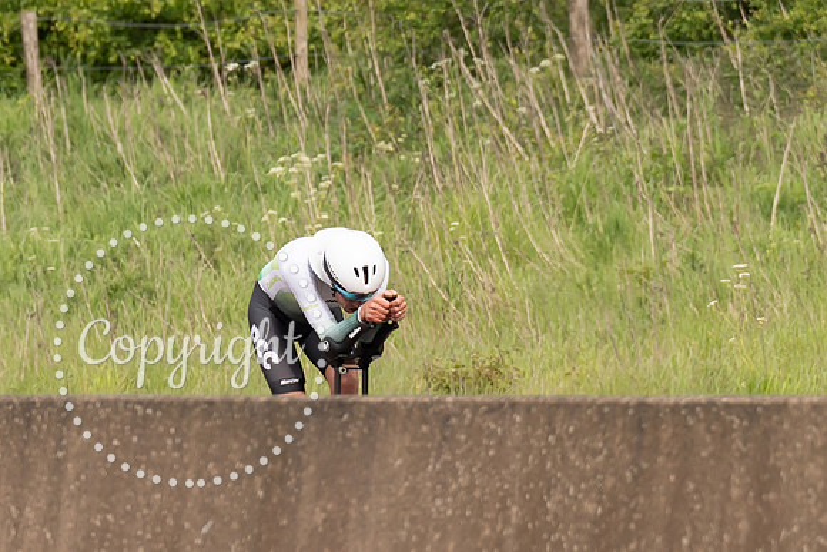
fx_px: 17918
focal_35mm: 780
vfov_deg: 1.8
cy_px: 294
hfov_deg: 2.6
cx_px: 401
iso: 125
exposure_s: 1/800
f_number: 4
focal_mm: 200
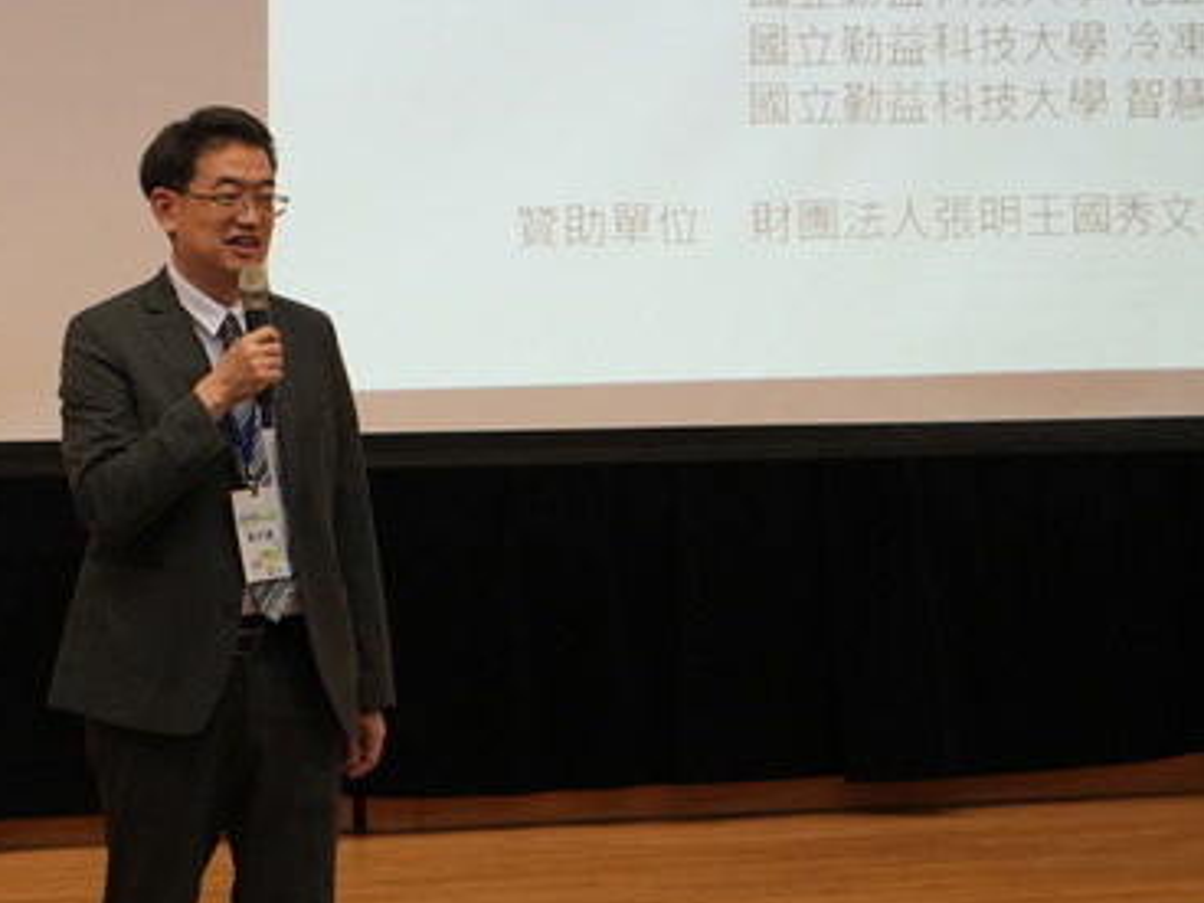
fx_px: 4452
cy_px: 237
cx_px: 131
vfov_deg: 11.6
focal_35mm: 128
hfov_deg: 15.2
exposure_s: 1/80
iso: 2500
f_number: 5.6
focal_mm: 70
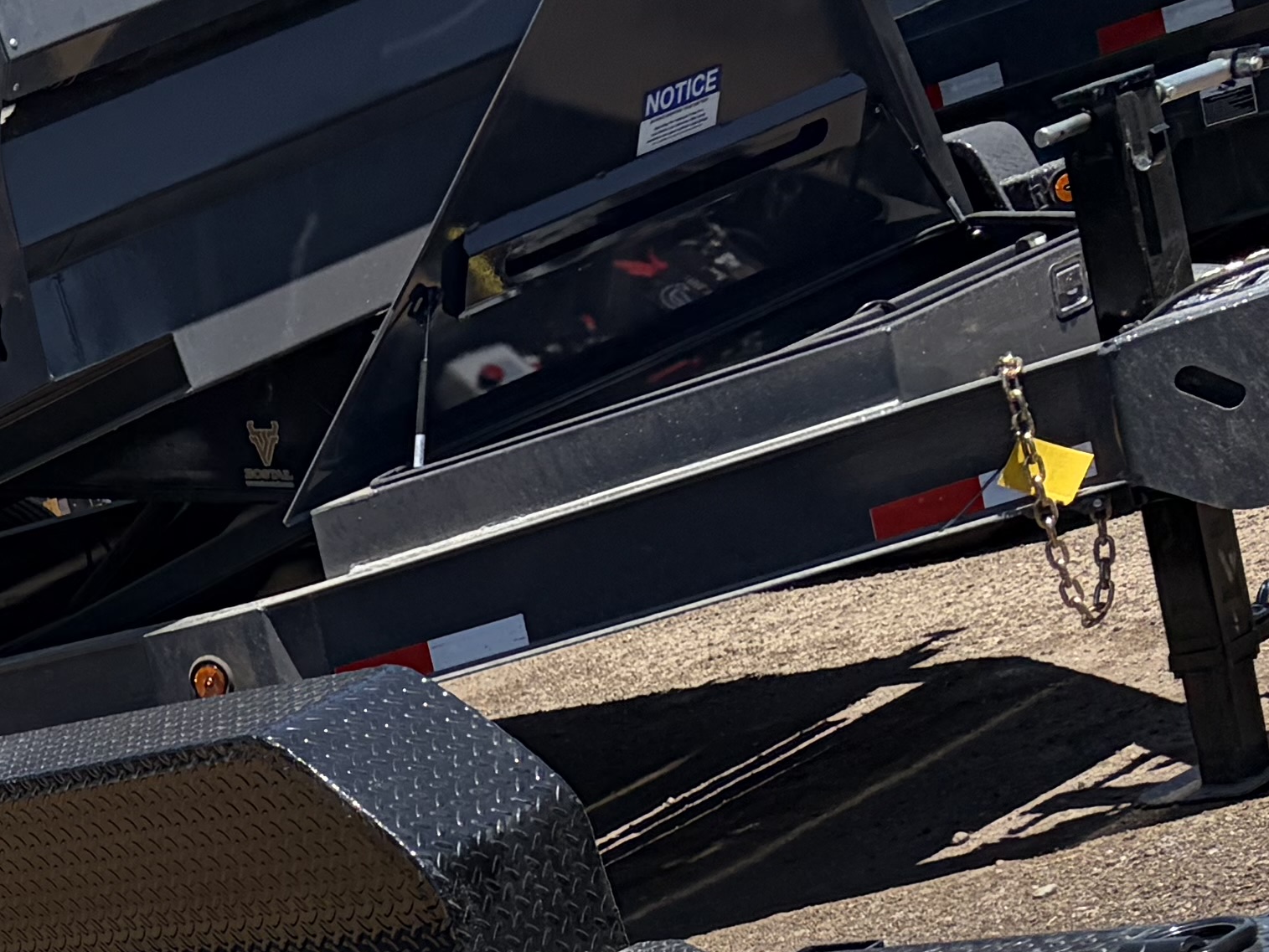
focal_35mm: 98
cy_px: 1673
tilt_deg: -18.2
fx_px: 3593
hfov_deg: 17.9
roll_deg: +23.9
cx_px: -650
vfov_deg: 13.6
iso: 64
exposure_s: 1/4329
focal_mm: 5.96
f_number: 1.6
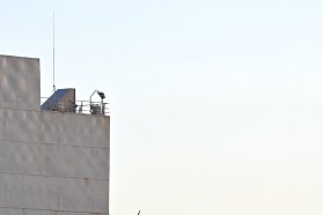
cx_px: -71
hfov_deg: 4.7
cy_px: 190
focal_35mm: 441
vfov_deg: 3.1
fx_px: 3956
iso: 100
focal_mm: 120
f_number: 6.3
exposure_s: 1/320
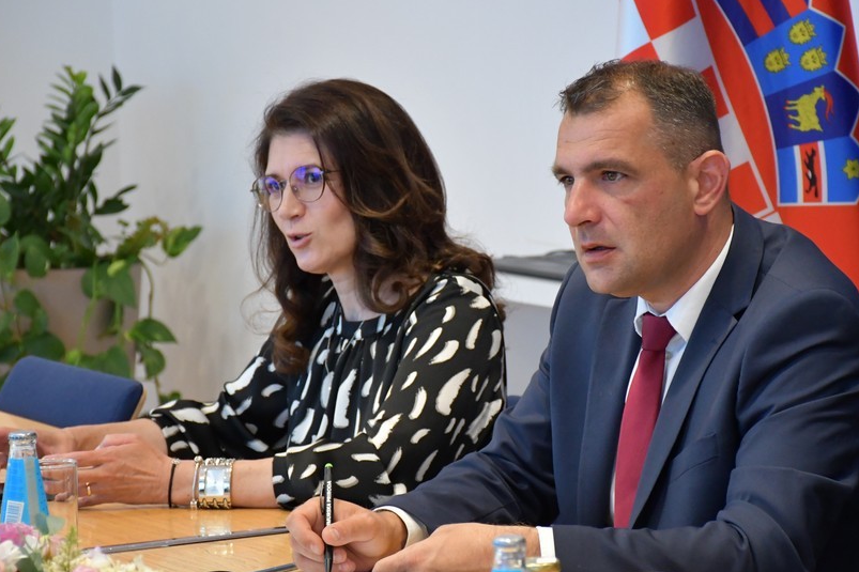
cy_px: 339
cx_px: 501
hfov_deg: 12.7
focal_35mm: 162
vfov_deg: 8.5
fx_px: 3864
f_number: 5.3
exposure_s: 1/200
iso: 3200
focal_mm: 85
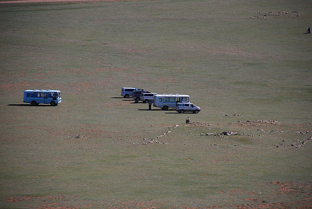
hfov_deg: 10.1
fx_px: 1758
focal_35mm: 202
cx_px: 156
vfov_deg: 6.8
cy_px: 104
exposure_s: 1/2000
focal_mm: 135
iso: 400
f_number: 5.6
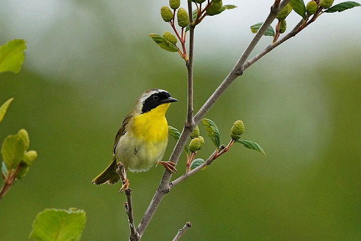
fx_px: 15885
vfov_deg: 0.9
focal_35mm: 1583
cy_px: 140
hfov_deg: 1.3
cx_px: 141
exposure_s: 1/2000
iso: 6400
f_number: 13
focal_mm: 1176
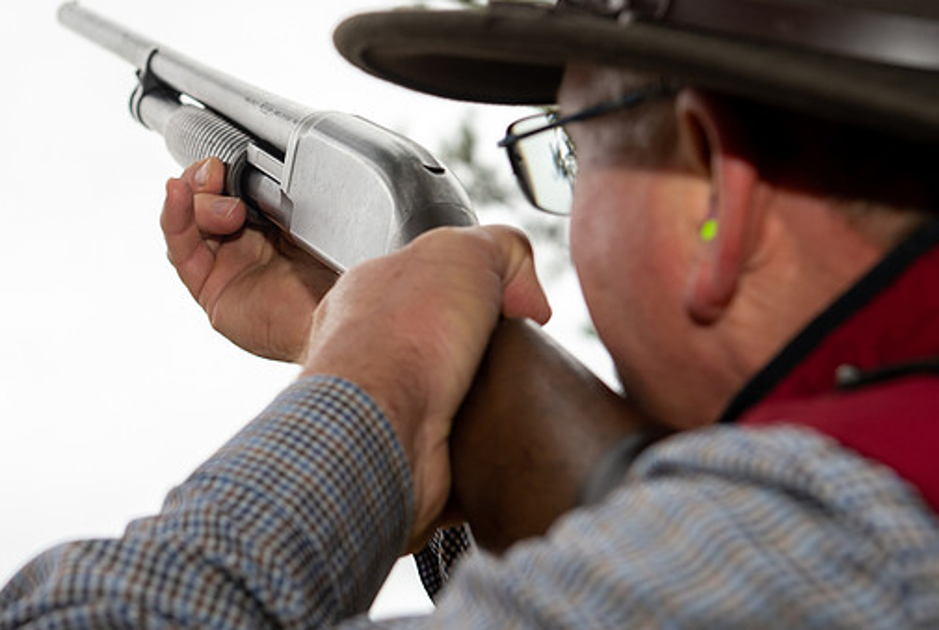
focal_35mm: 107
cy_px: 226
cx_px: 225
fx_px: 2797
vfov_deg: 12.8
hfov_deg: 18.9
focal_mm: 60
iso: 320
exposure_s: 1/250
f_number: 6.3
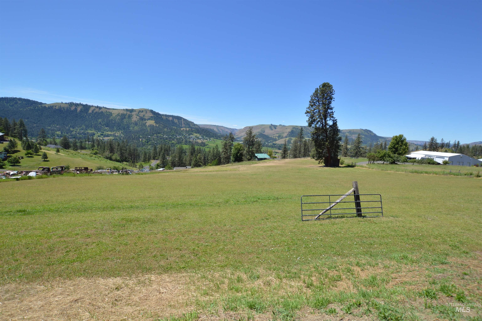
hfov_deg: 100.4
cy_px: 160
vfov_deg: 77.2
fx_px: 201
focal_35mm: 15
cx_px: 241
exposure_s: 1/250
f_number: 8
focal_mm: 10
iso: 100
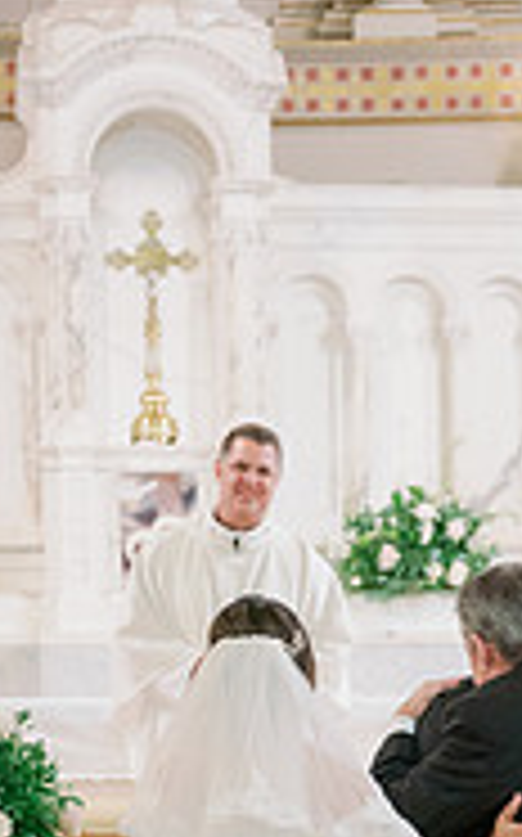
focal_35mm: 148
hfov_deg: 8.8
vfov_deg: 13.8
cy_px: 954
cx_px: 484
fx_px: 3374
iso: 4000
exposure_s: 1/200
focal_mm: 60
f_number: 2.8
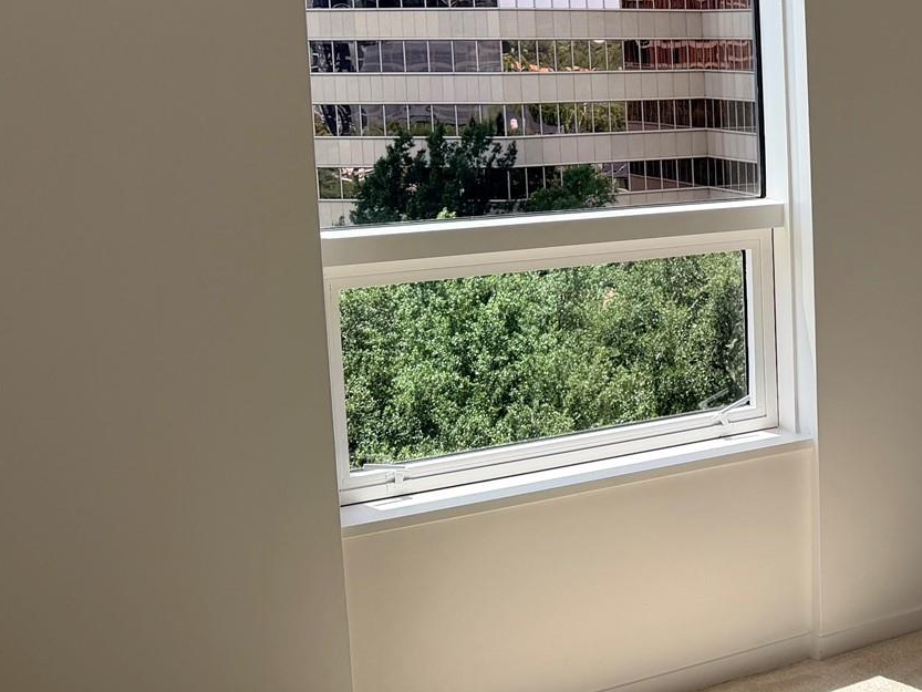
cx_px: 1076
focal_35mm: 59
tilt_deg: -8.5
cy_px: 223
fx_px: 1572
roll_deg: +0.6
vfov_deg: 24.7
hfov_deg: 28.8
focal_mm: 6.76
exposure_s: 1/1005
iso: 100
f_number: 1.78
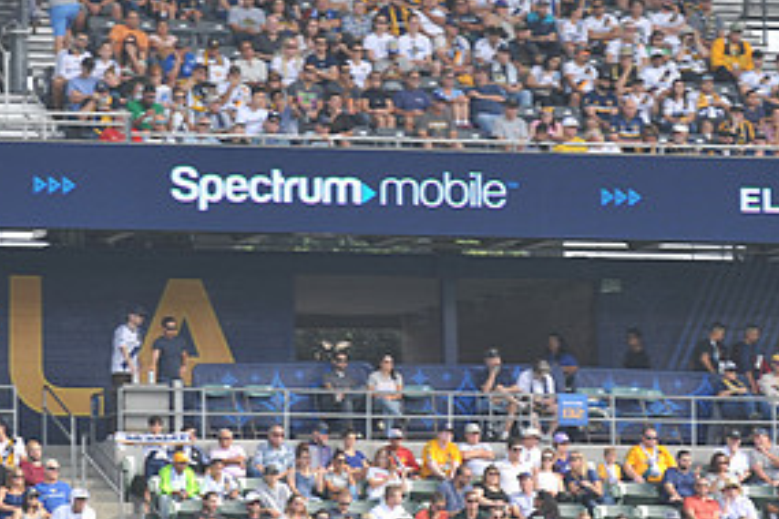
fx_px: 8806
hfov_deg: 5.1
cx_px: 336
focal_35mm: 407
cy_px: 194
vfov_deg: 3.4
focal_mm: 200
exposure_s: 1/200
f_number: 7.1
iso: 200
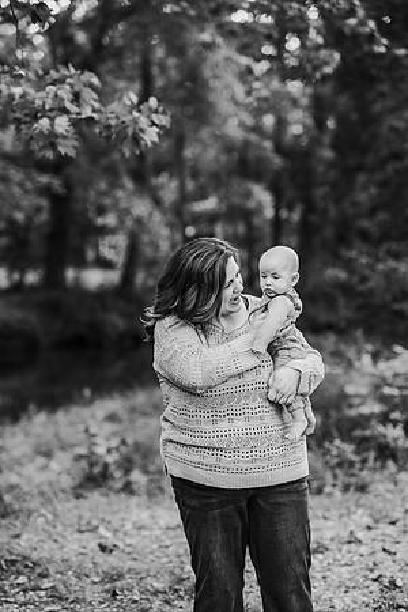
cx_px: 204
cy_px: 306
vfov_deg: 23.9
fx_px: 1445
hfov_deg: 16.1
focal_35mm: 85
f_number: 2.2
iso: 200
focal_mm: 85
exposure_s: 1/200
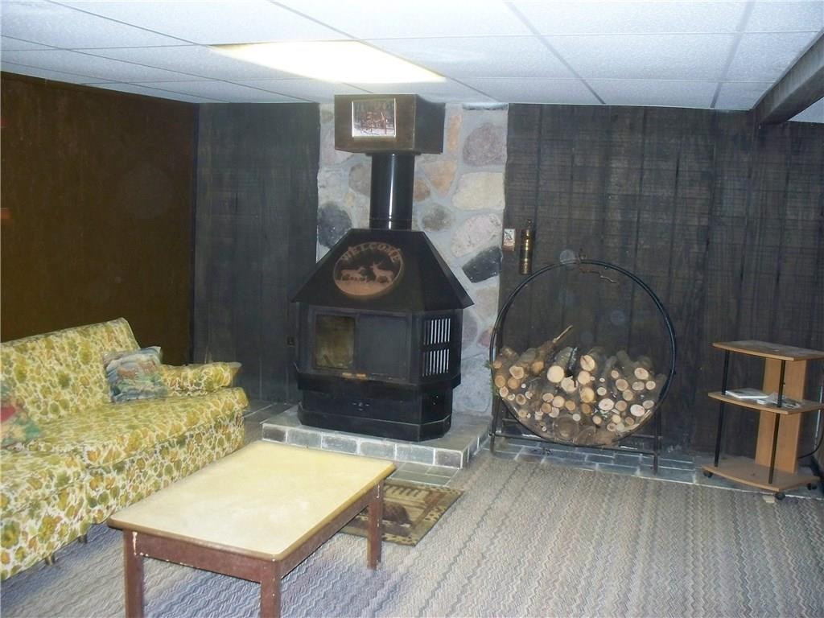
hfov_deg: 51.4
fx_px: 857
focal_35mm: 36
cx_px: 412
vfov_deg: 39.7
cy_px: 309
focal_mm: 7.54
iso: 400
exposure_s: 1/30
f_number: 2.8
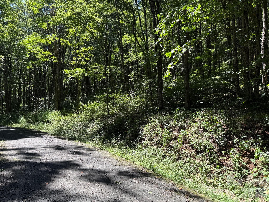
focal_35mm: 24
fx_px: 187
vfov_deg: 56.8
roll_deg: -1.2
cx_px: 134
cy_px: 101
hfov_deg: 71.6
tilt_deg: +5.3
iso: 80
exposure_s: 1/742
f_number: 1.78
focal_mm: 6.76
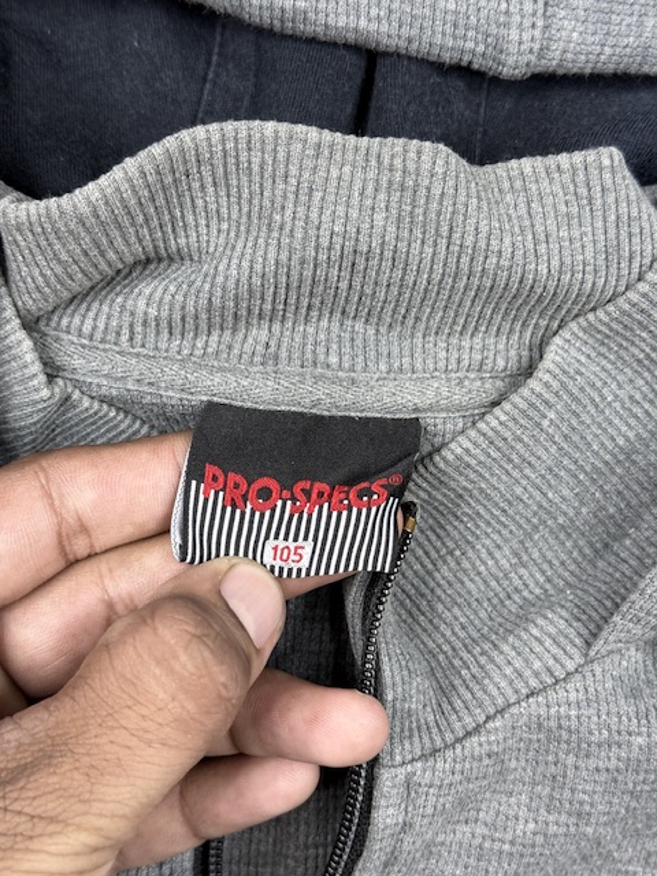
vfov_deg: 39.7
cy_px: 438
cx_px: 328
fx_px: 1215
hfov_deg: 30.3
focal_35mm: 48
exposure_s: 1/100
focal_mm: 6.76
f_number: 1.78
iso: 80
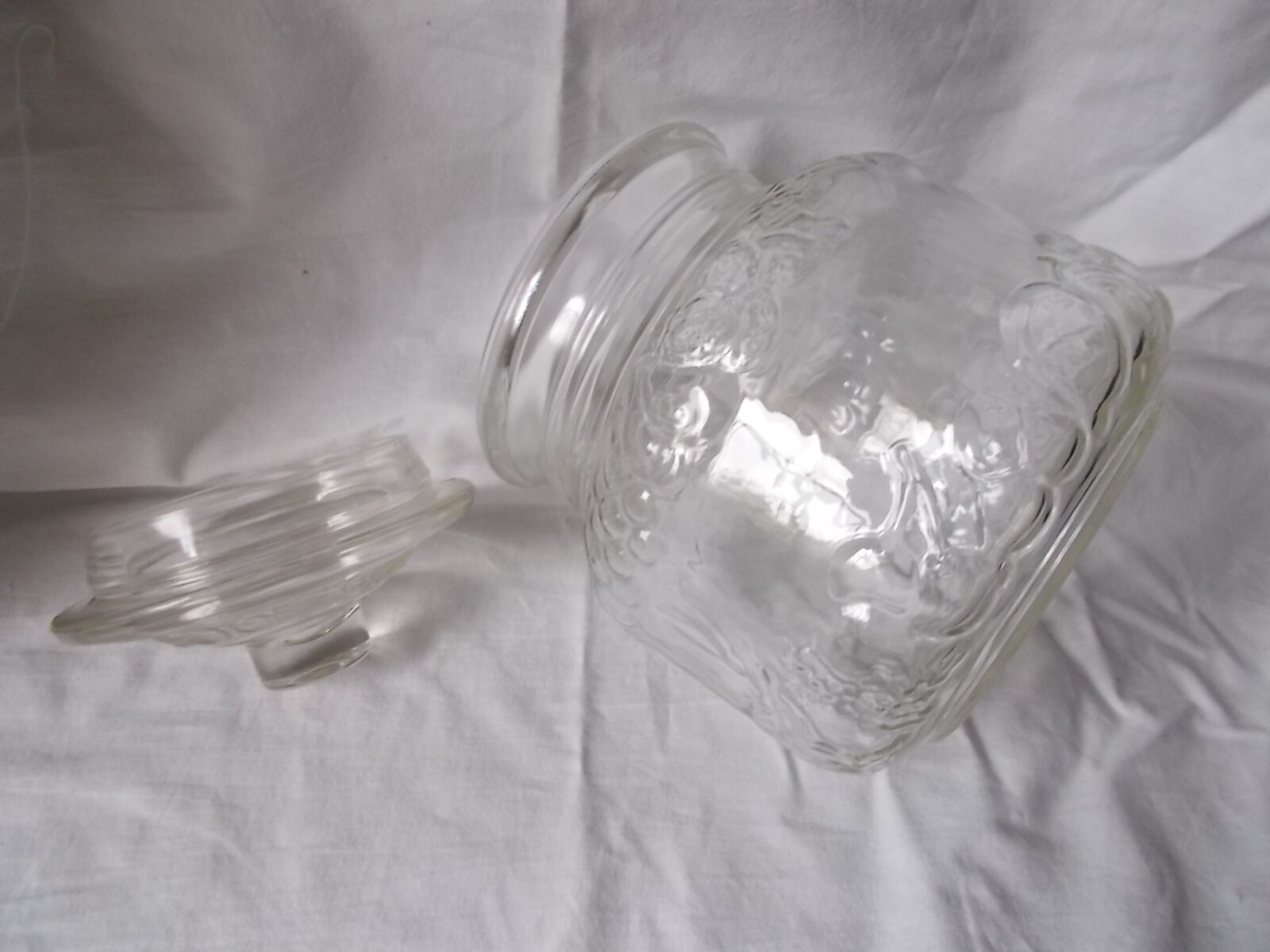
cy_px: 476
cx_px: 635
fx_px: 954
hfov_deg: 67.3
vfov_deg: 53.1
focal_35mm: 26
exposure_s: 1/25
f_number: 3.2
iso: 180
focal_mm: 4.6
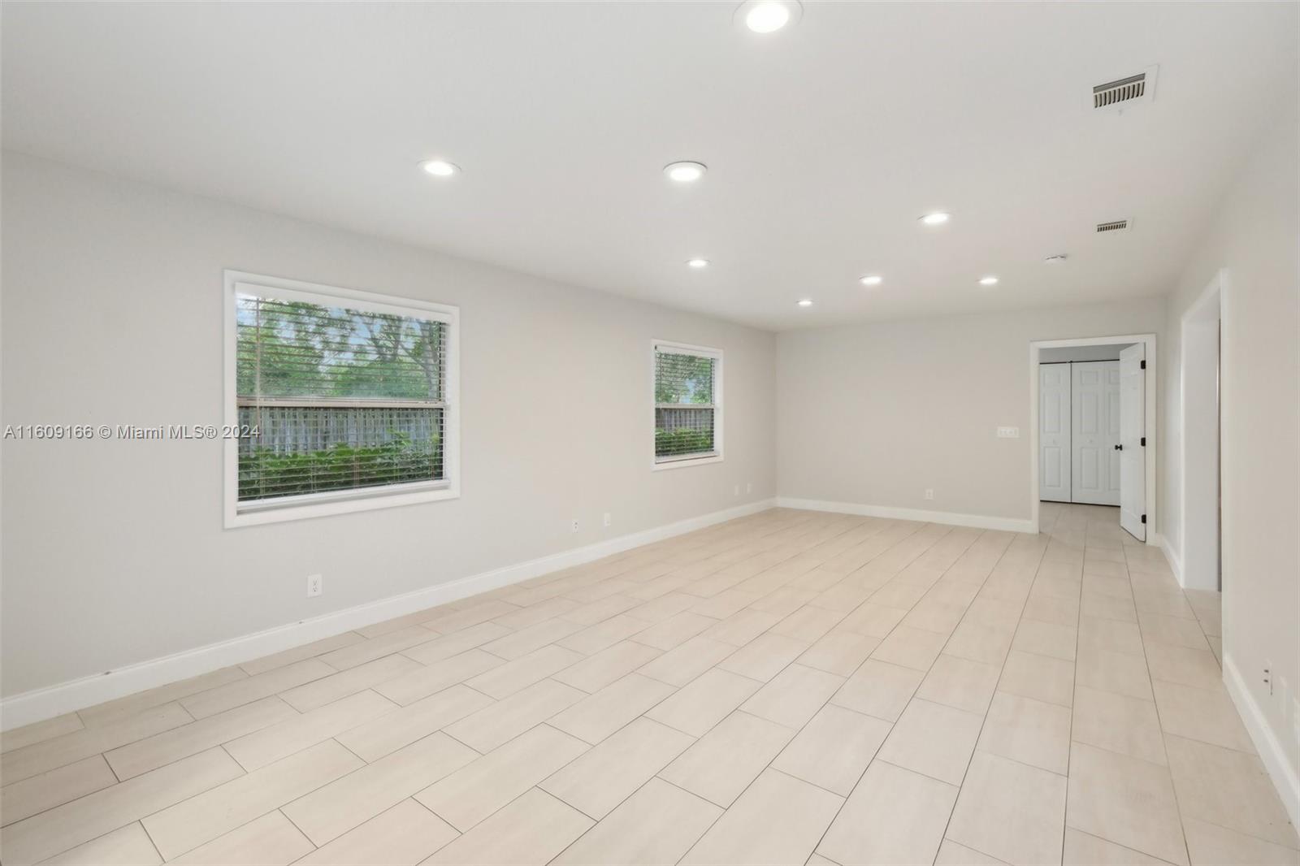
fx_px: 542
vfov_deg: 77.3
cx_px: 650
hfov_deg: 100.4
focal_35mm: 15
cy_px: 433
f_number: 8
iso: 1250
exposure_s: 1/50
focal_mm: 10
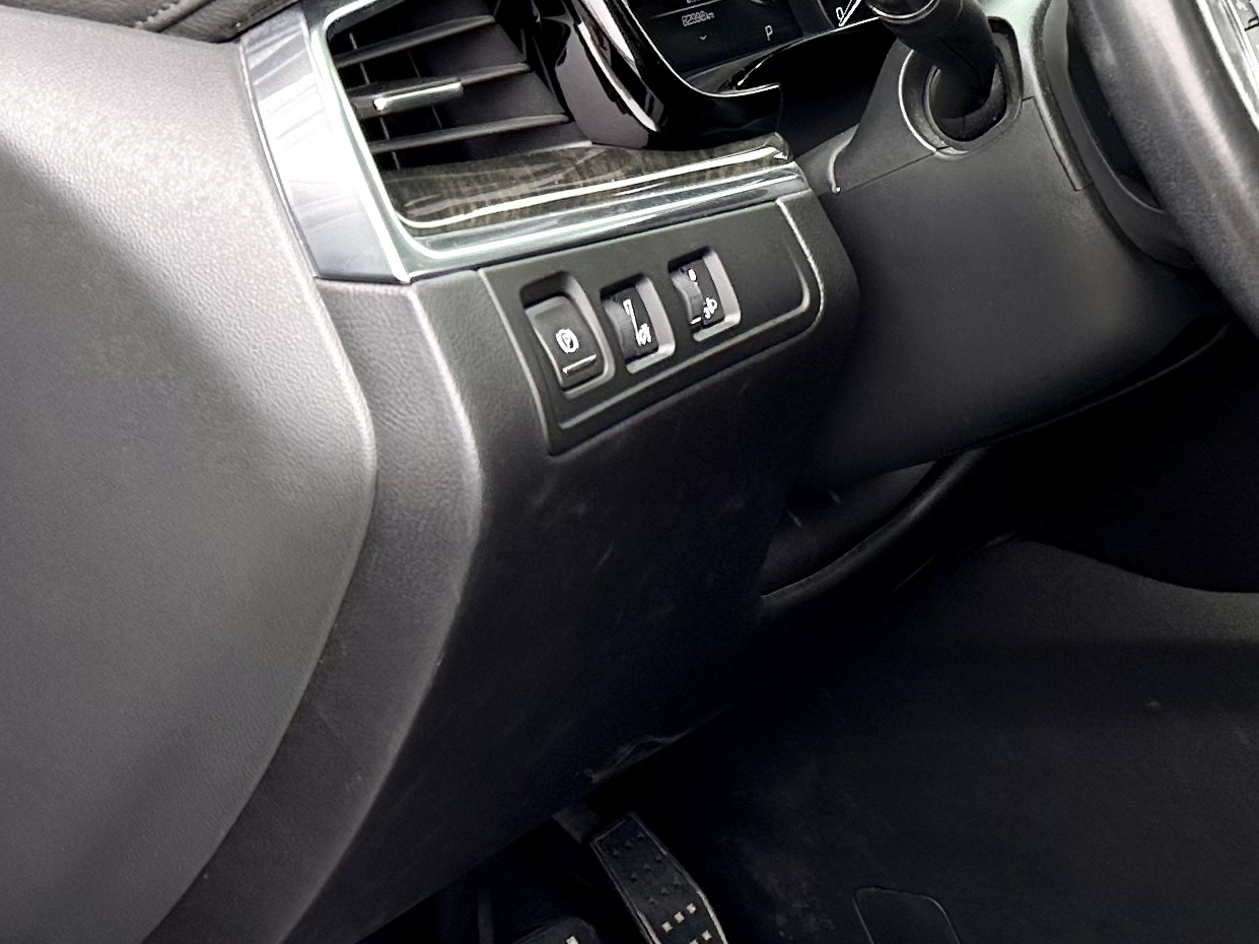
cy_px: 353
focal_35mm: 78
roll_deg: +1.5
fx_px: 2836
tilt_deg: -20.1
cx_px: 1550
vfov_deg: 18.9
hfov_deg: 22.8
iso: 80
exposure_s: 1/535
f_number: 1.78
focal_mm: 6.86
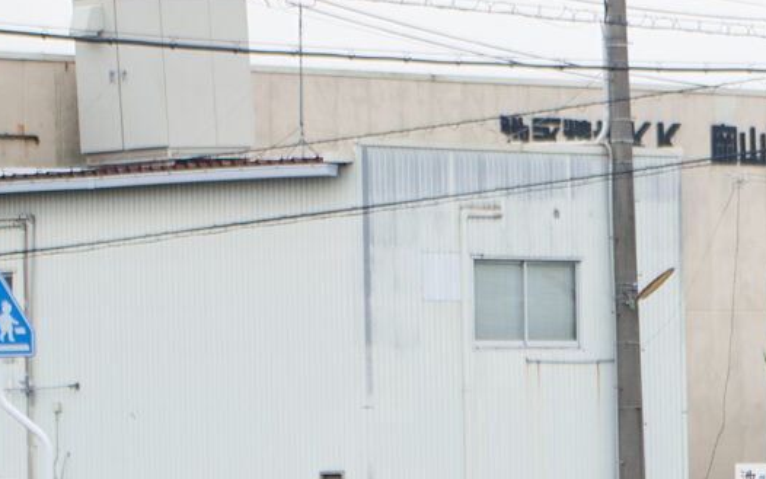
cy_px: 513
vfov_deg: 4.1
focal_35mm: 317
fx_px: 6619
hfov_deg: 6.5
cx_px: 1276
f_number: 6.3
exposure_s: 1/100
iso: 100
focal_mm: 55
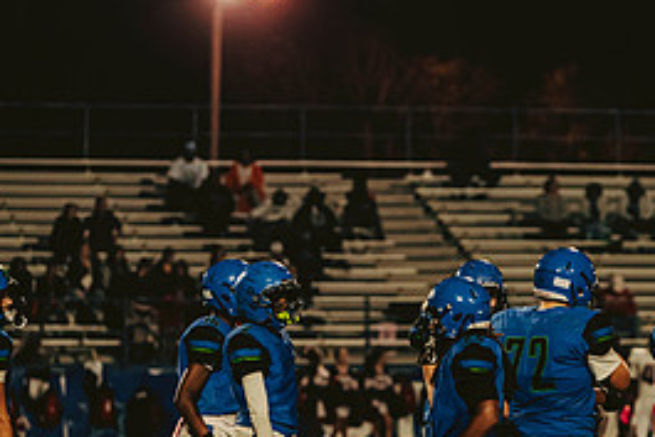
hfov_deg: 7.0
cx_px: 472
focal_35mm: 295
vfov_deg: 4.7
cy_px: 310
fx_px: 5370
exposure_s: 1/1000
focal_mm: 135
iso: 2500
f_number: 2.8
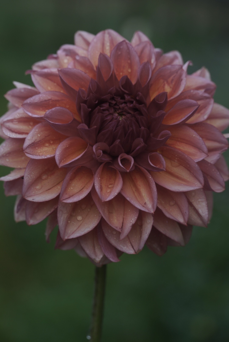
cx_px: 114
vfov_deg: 18.2
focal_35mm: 112
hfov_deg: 12.2
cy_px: 171
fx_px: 1072
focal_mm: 75
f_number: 6.3
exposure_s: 1/160
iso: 100
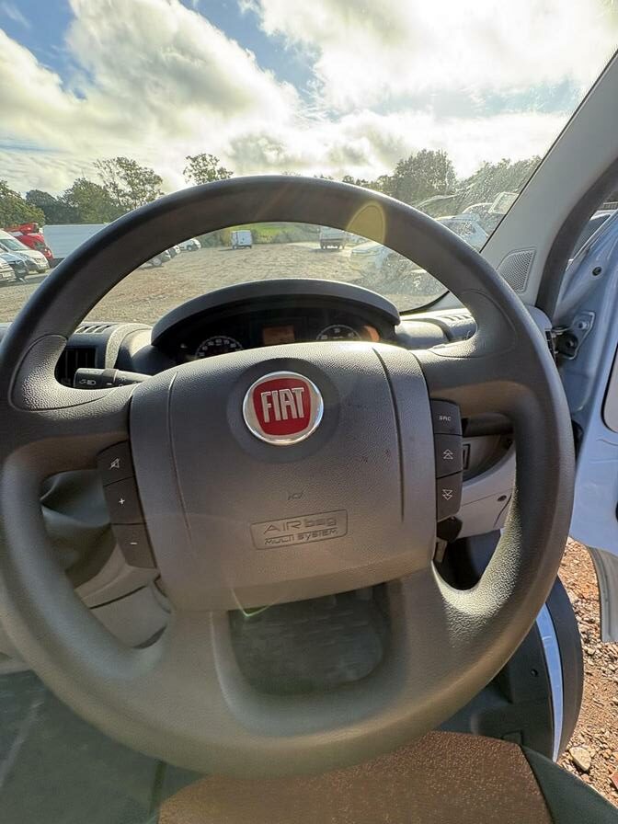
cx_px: 309
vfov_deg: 102.1
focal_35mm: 14
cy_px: 412
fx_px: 333
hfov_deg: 85.7
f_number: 2.2
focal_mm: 2.22
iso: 64
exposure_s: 1/178
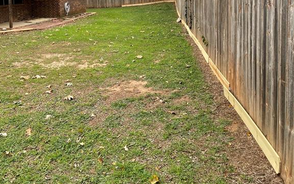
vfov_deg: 32.5
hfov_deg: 52.7
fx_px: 297
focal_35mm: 37
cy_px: 13
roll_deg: +0.0
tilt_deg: -4.5
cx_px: 146
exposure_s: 1/175
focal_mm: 4.2
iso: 32
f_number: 1.6
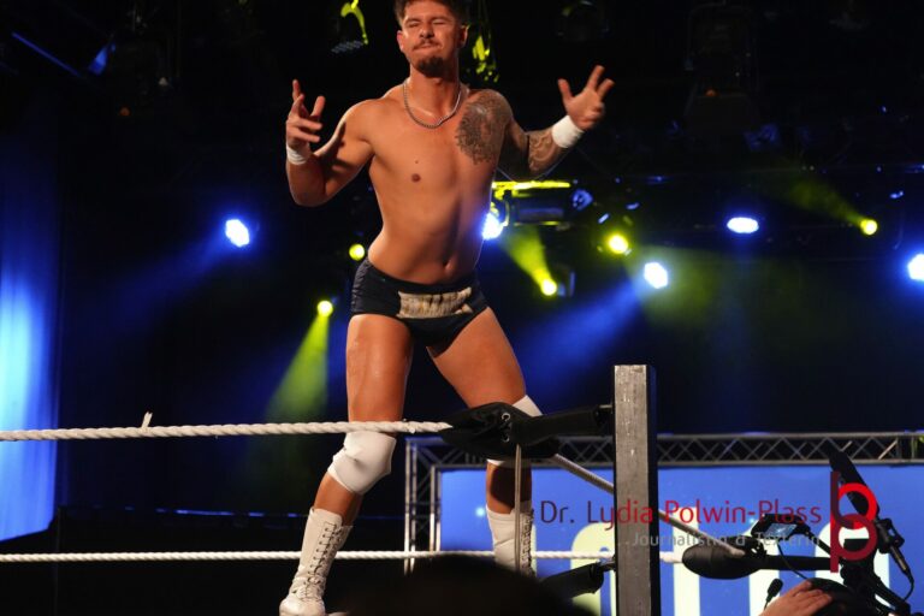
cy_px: 308
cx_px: 462
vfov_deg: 10.6
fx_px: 3311
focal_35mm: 129
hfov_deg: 15.9
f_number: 5
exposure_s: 1/160
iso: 6400
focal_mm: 86
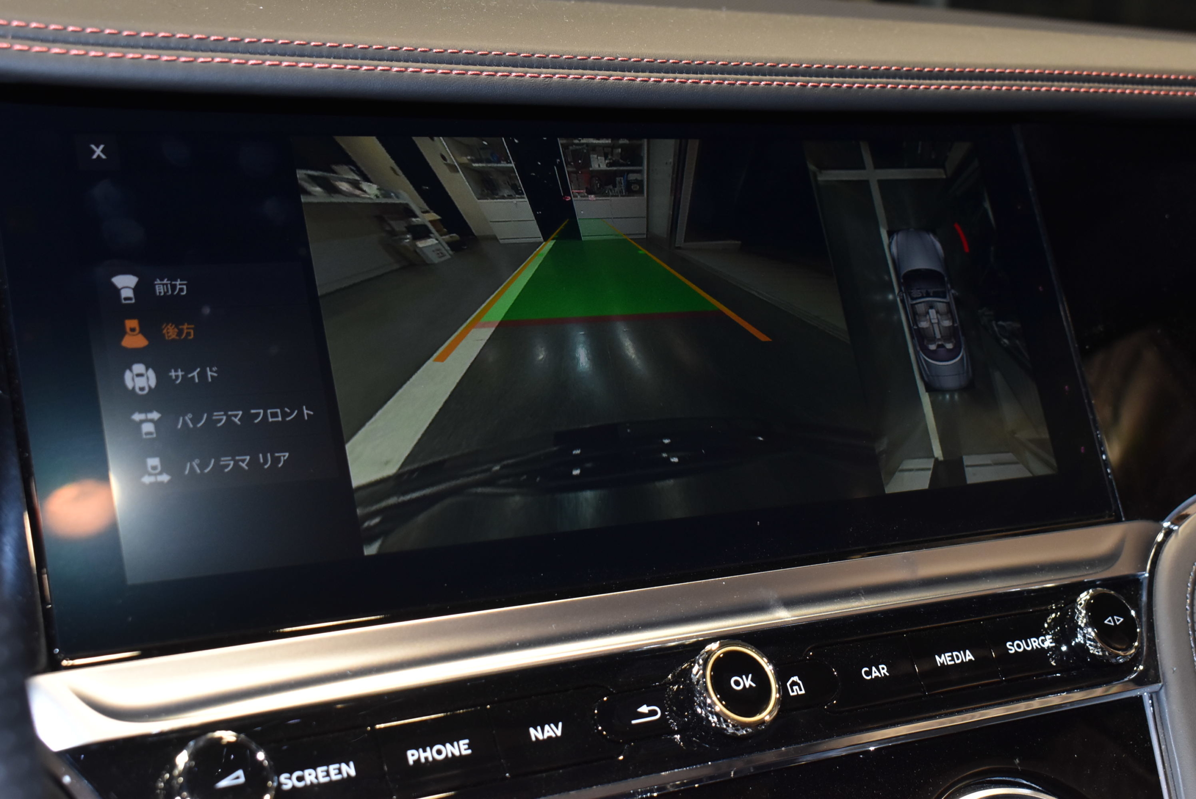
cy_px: 400
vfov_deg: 23.8
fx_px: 1895
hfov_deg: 35.0
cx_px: 598
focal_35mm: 57
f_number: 8
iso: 900
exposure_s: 1/60
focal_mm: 38
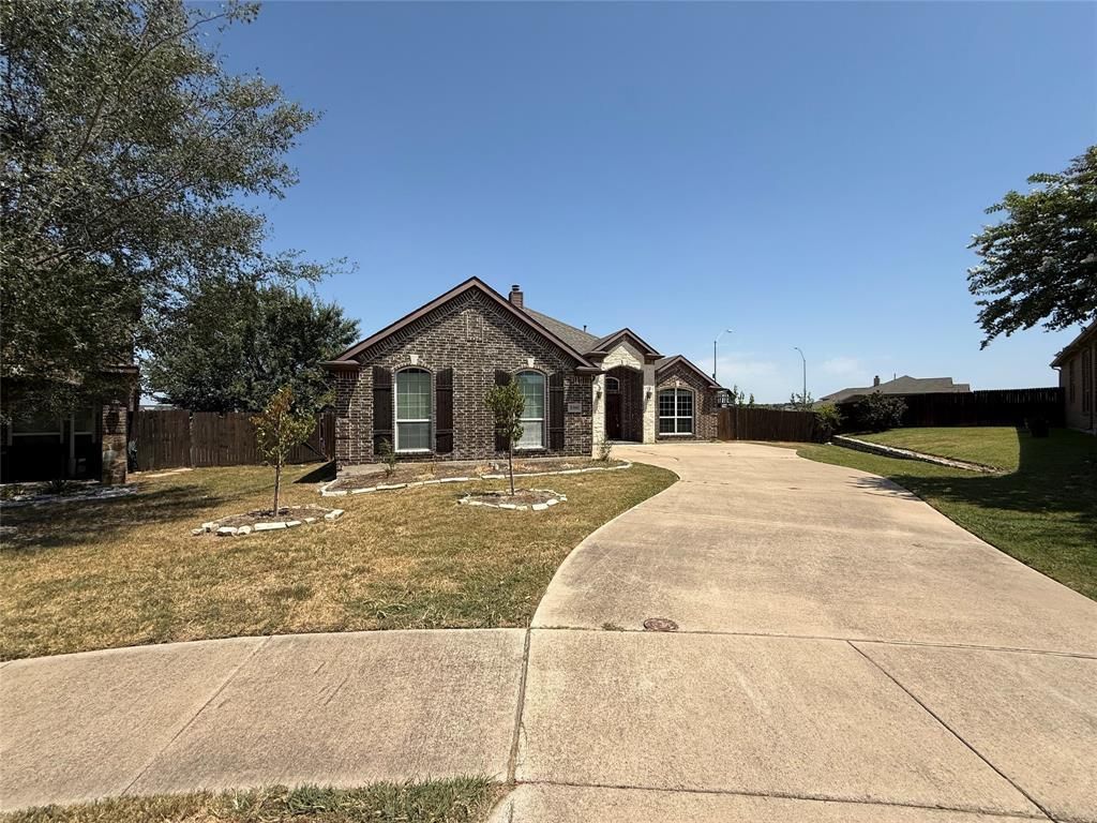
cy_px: 412
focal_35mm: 14
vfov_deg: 85.7
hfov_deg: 102.1
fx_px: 444
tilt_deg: +0.5
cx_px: 548
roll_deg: +0.1
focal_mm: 2.22
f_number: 2.2
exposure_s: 1/3125
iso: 50
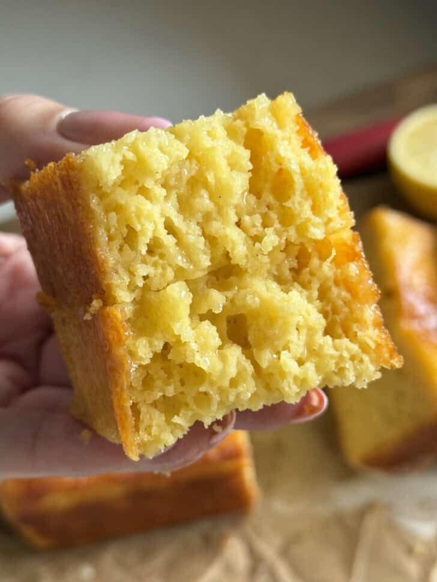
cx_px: 218
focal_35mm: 48
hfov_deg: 30.3
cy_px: 291
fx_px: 808
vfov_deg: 39.7
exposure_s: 1/121
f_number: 1.8
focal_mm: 6.8
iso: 64
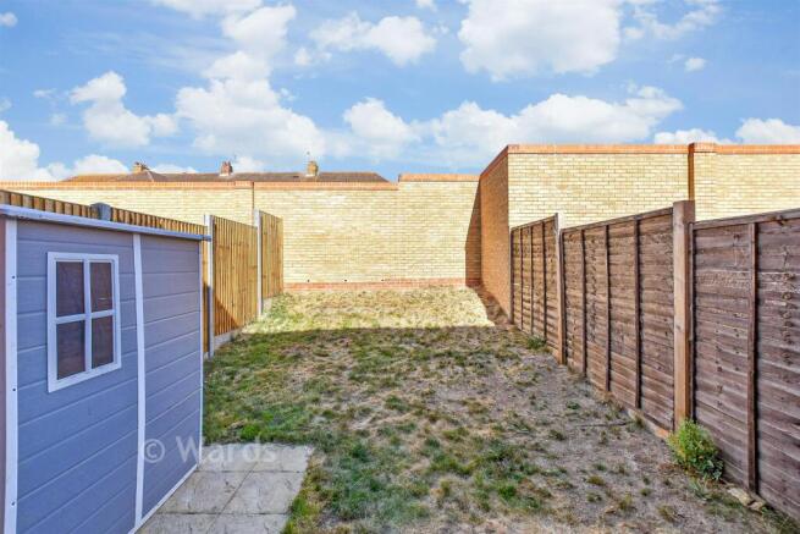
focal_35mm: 15
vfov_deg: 77.4
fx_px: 333
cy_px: 267
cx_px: 400
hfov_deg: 100.4
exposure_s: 1/200
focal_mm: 10
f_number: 8
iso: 160
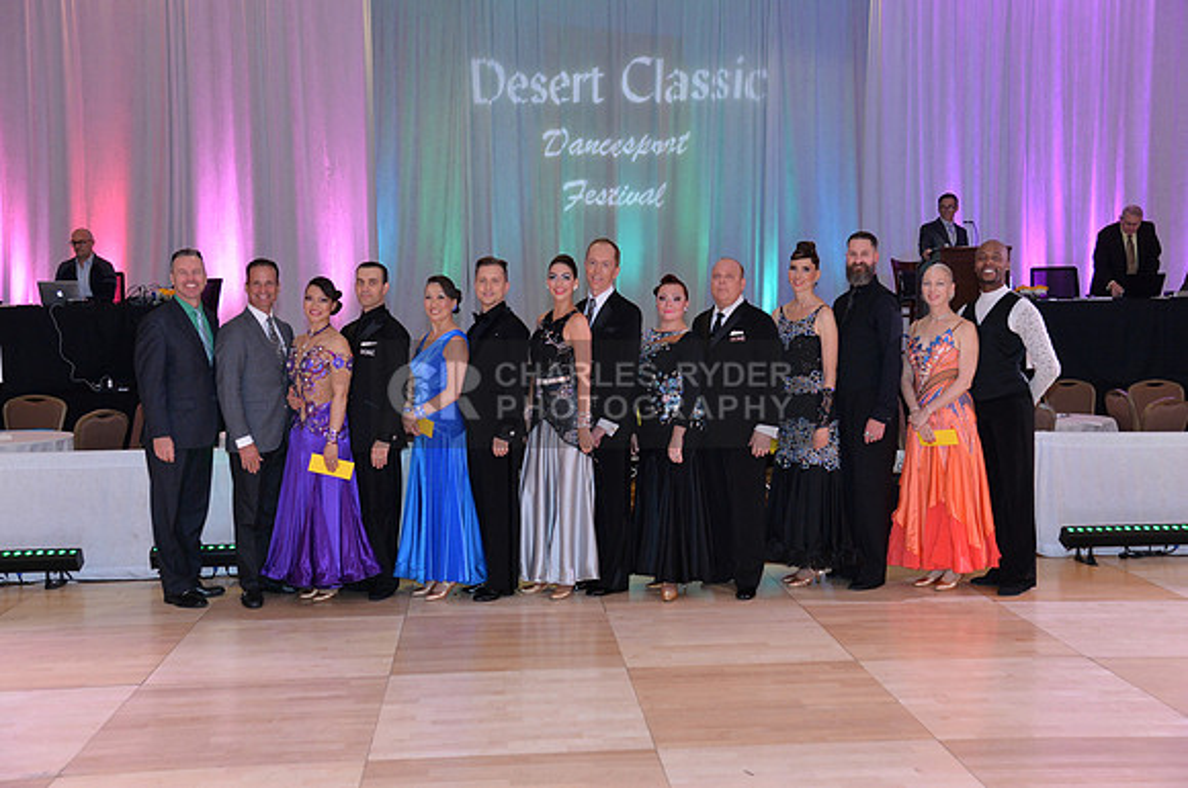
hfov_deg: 50.8
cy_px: 394
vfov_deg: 35.0
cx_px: 594
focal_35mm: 38
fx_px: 1252
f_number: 5
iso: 2000
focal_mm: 38
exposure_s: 1/250
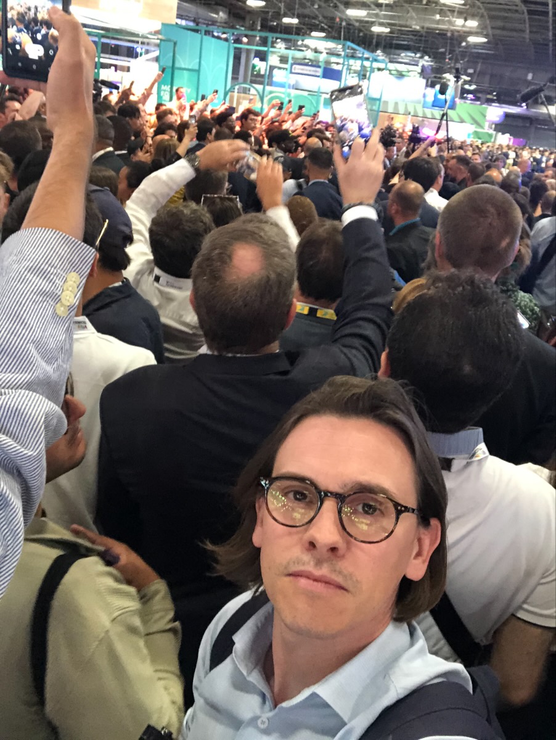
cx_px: 278
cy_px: 370
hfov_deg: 44.2
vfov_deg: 56.8
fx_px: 684
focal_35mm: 32
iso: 400
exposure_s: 1/33
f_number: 2.2
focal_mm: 2.87
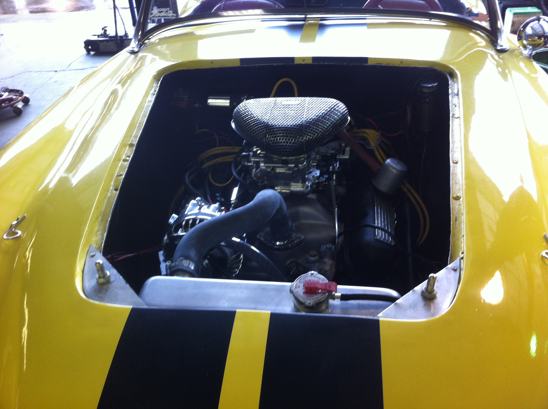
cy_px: 204
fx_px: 553
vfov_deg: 40.6
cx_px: 274
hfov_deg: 52.7
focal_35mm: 35
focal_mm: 3.85
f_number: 2.8
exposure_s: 1/40
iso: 100
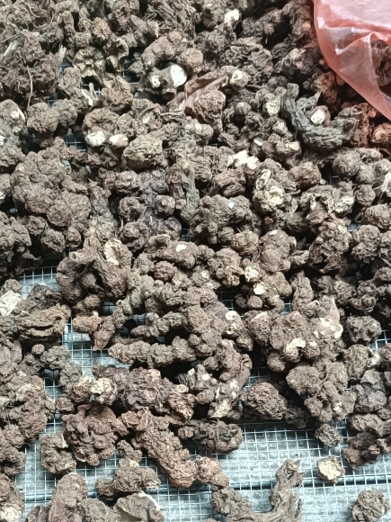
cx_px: 121
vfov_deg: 39.5
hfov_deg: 31.2
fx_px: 693
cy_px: 423
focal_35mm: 46
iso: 1317
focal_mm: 4.7
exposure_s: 1/50
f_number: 1.7
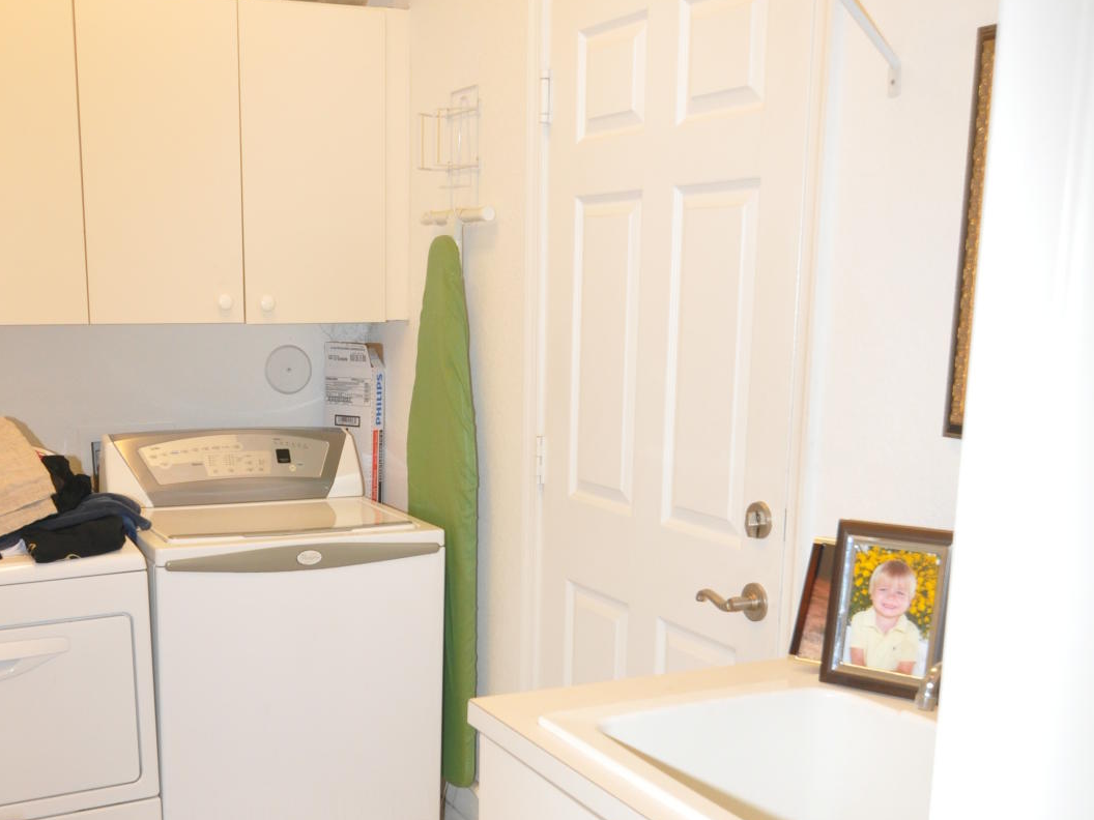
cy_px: 558
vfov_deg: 34.8
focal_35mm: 41
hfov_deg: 45.5
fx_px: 1293
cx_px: 421
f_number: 4
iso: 800
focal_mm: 15
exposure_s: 1/60
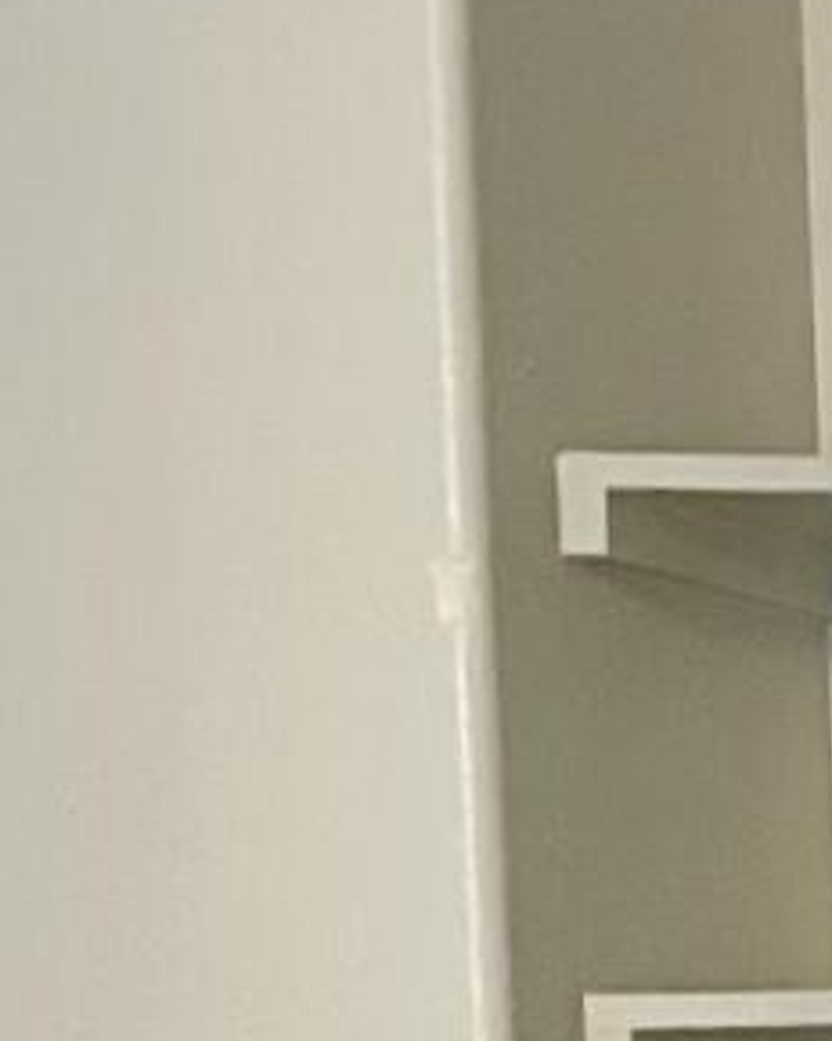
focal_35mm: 169
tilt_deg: -2.5
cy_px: 1765
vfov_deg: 10.8
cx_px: 908
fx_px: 5205
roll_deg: +1.8
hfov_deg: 9.1
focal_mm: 5.1
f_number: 1.6
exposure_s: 1/40
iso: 500
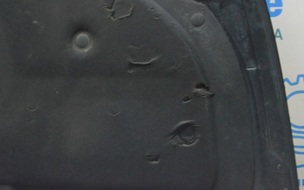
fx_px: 489
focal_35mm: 59
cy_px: 88
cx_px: 153
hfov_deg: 34.5
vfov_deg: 22.0
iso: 6400
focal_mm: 38
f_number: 20
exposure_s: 1/15
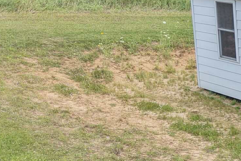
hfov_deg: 19.9
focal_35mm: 86
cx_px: 380
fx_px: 576
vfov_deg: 15.8
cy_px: 112
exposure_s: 1/2500
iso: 410
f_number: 1.8
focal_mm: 8.67
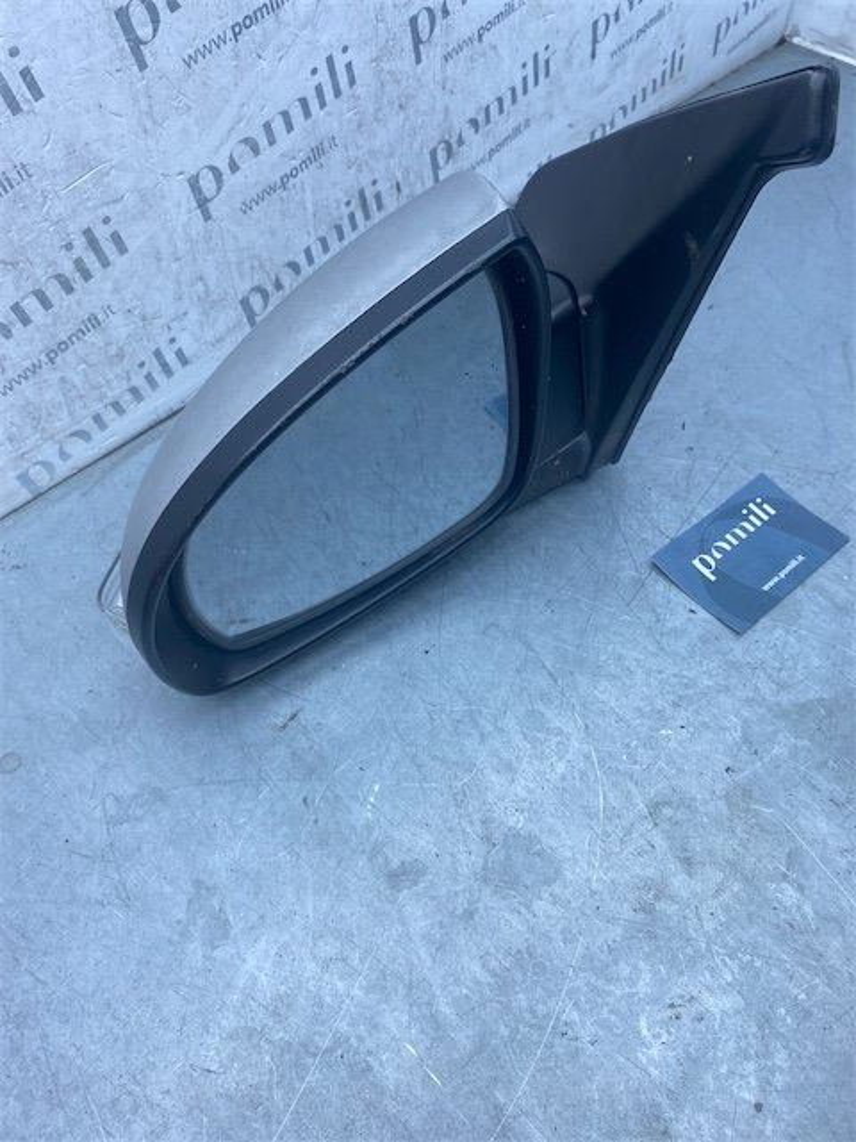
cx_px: 428
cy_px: 571
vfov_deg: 67.3
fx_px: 857
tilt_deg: -53.4
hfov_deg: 53.1
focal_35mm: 26
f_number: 1.8
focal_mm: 4.25
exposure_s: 1/706
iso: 32
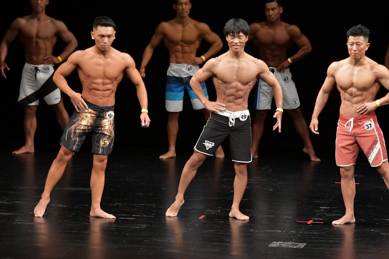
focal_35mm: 270
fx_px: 2916
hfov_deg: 7.6
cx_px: 194
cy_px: 130
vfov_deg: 5.1
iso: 3200
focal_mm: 180
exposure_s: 1/400
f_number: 5.6
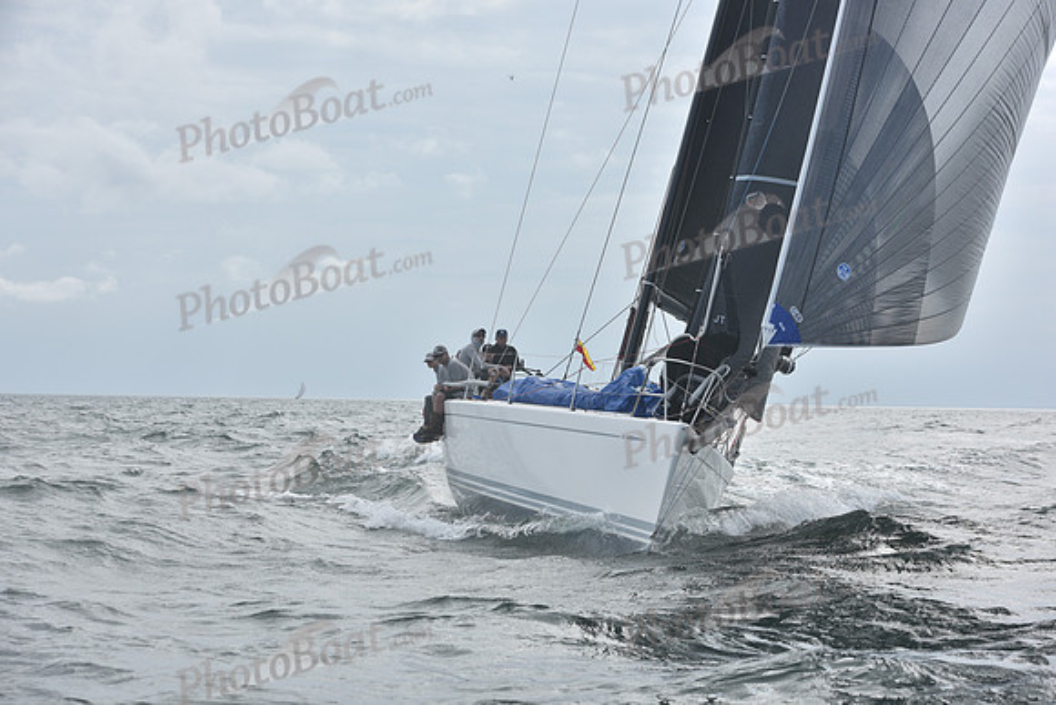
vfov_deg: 17.1
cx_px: 528
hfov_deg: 25.4
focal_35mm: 80
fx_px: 2347
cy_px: 352
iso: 200
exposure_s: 1/1250
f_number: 6.3
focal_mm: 80
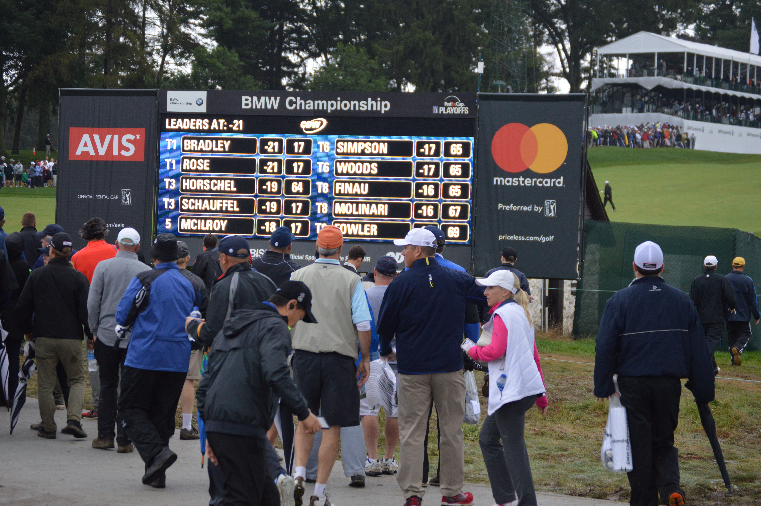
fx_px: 2376
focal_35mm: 112
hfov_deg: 18.2
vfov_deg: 12.2
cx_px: 380
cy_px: 253
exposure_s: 1/500
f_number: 4.2
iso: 720
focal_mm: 75
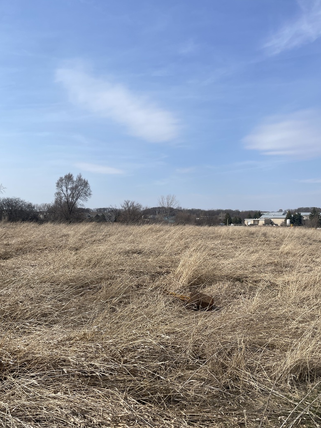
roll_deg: +0.5
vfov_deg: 65.3
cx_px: 158
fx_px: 334
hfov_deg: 51.4
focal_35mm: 27
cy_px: 222
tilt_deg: +0.1
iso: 32
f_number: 1.6
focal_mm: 4.2
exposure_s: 1/5556
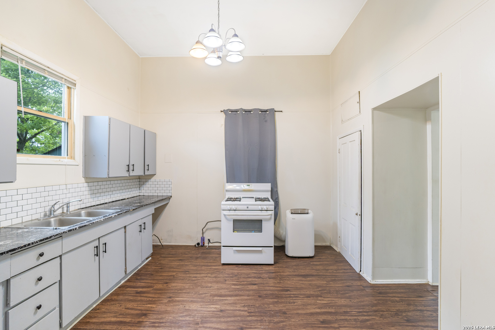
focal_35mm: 15
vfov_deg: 77.3
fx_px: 206
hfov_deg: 100.4
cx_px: 248
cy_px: 165
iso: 250
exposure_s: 1/30
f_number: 3.2
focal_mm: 10
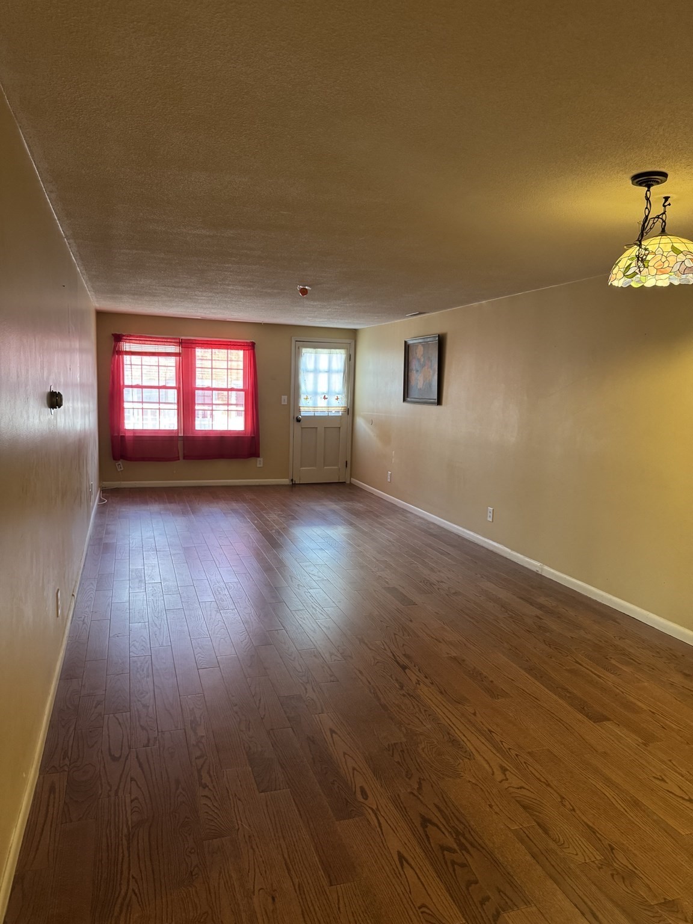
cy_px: 462
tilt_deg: -6.4
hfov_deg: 56.8
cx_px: 346
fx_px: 641
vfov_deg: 71.6
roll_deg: -0.6
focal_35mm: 24
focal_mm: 6.76
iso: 320
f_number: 1.78
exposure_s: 1/60
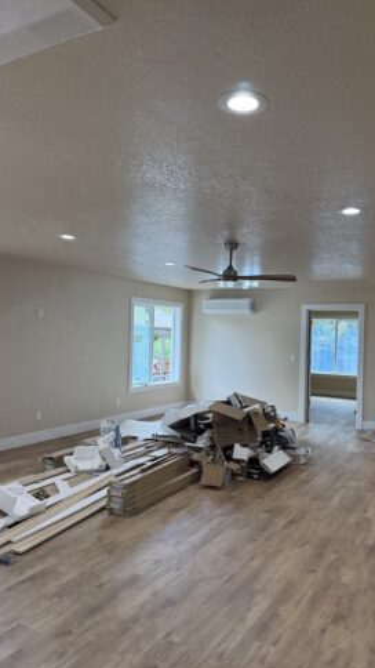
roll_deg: -2.3
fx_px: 478
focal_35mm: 27
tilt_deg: +0.0
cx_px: 225
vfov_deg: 69.9
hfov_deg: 42.7
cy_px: 334
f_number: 1.78
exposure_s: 1/224
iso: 200
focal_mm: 6.76
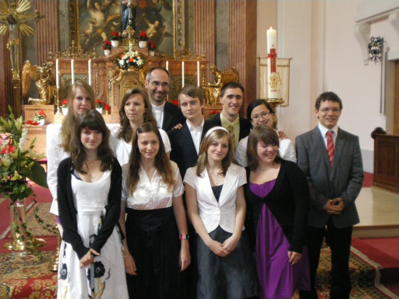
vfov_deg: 30.2
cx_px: 200
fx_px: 553
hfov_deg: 39.7
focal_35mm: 48
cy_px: 150
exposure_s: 1/50
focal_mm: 8.4
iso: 800
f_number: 3.7
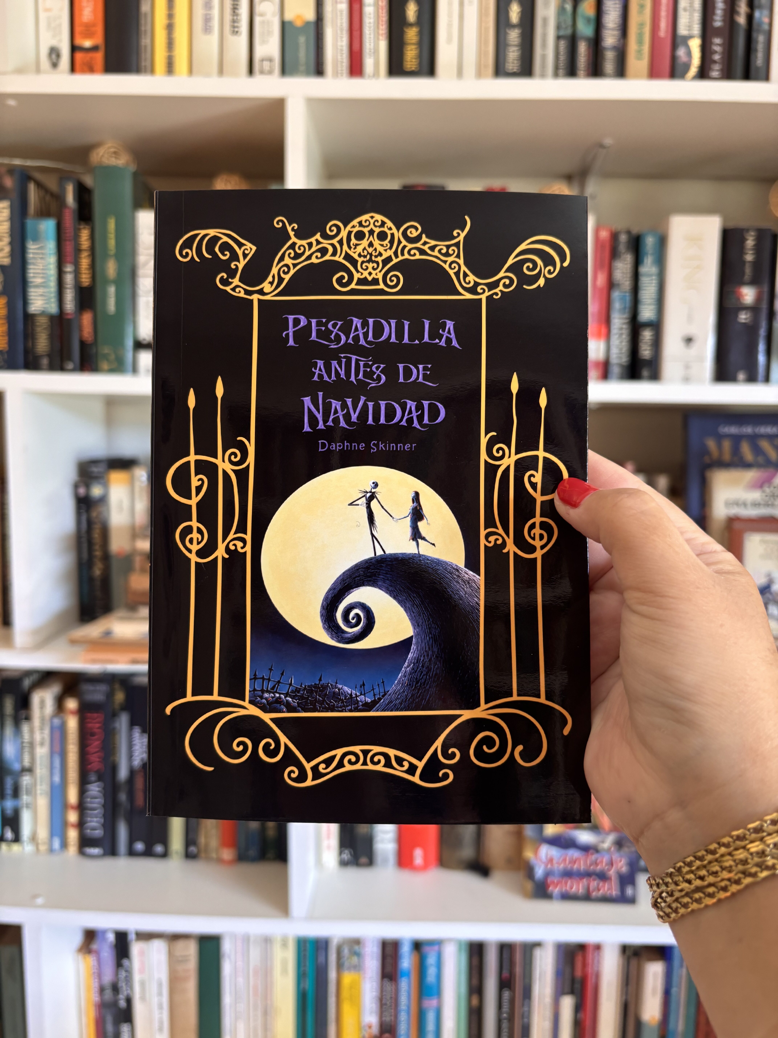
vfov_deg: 67.3
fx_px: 779
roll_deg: -2.0
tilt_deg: -6.1
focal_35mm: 26
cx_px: 389
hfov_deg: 53.1
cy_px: 519
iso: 125
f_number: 1.6
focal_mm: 5.96
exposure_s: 1/69
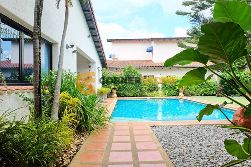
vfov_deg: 53.1
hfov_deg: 73.7
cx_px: 126
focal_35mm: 24
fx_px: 167
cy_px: 84
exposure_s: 1/180
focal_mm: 16
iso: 400
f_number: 8
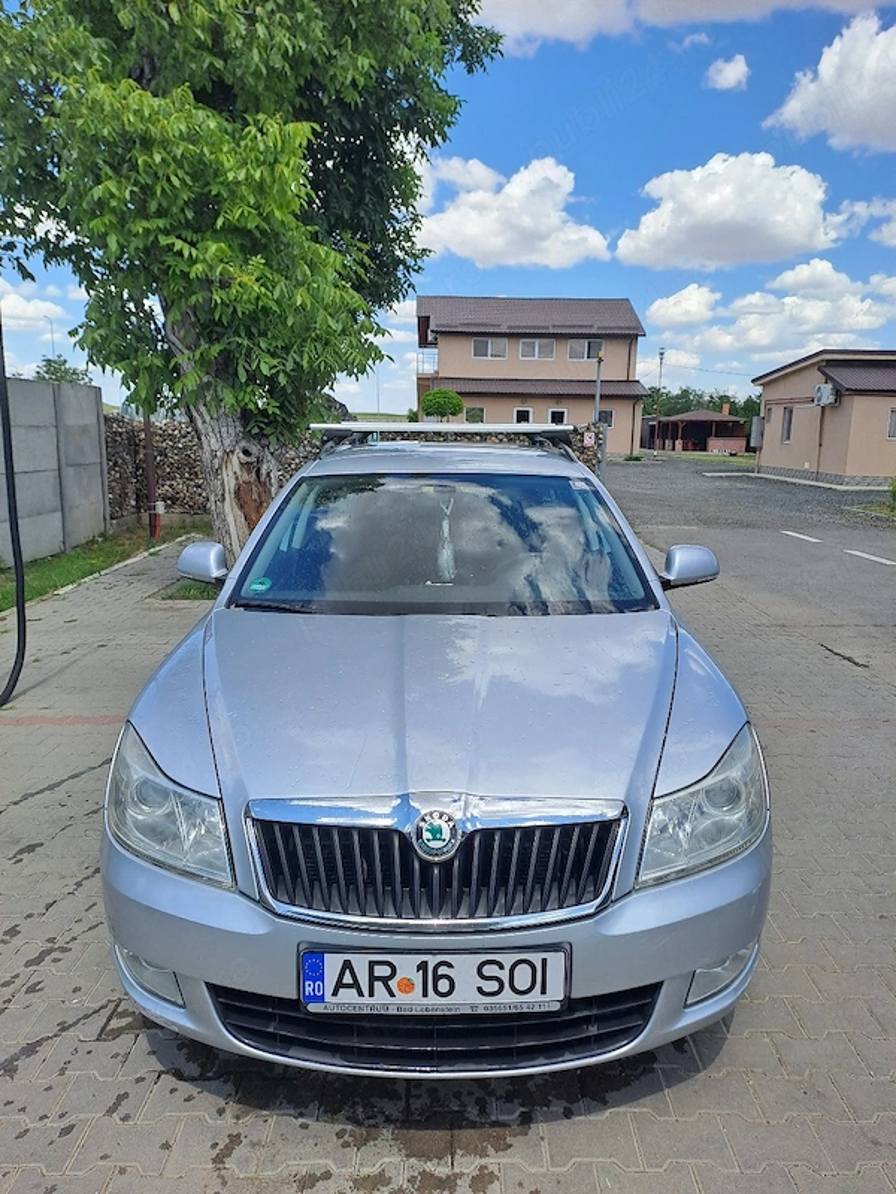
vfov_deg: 69.4
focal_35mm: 25
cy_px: 597
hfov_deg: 54.9
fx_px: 863
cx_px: 448
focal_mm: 4.65
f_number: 1.8
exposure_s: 1/1429
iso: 32
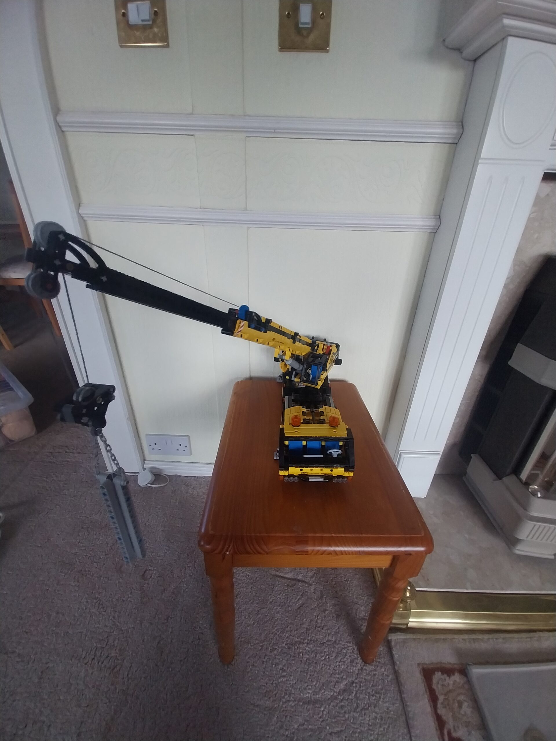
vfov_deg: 106.2
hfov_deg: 89.9
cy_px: 370
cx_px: 278
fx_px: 278
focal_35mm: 13
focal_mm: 1.13
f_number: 2.2
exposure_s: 1/100
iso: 80
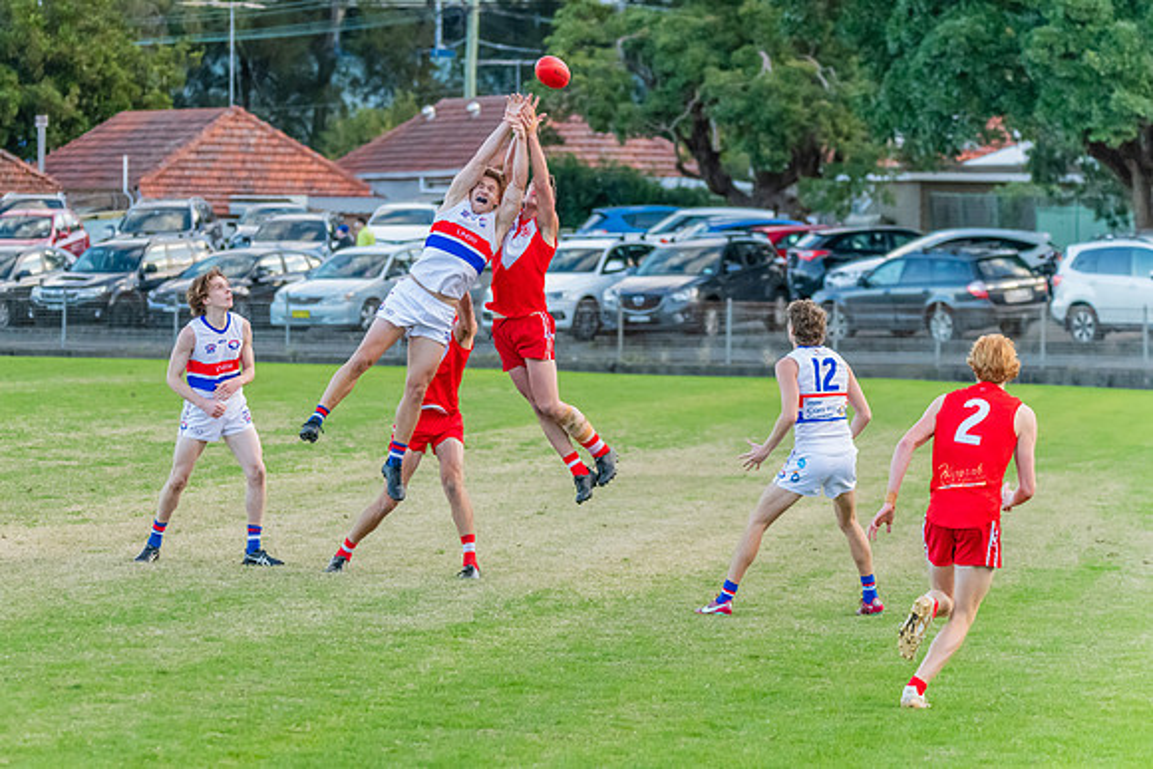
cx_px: 435
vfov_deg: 5.5
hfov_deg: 8.3
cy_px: 325
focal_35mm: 249
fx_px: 7976
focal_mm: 200
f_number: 5.3
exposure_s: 1/1600
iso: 5000
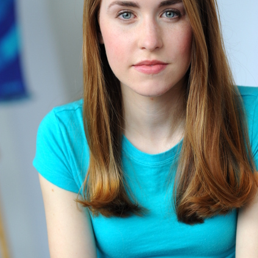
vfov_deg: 12.9
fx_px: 1138
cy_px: 108
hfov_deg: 12.9
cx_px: 129
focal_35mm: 135
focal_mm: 105
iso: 640
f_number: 3.5
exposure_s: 1/320
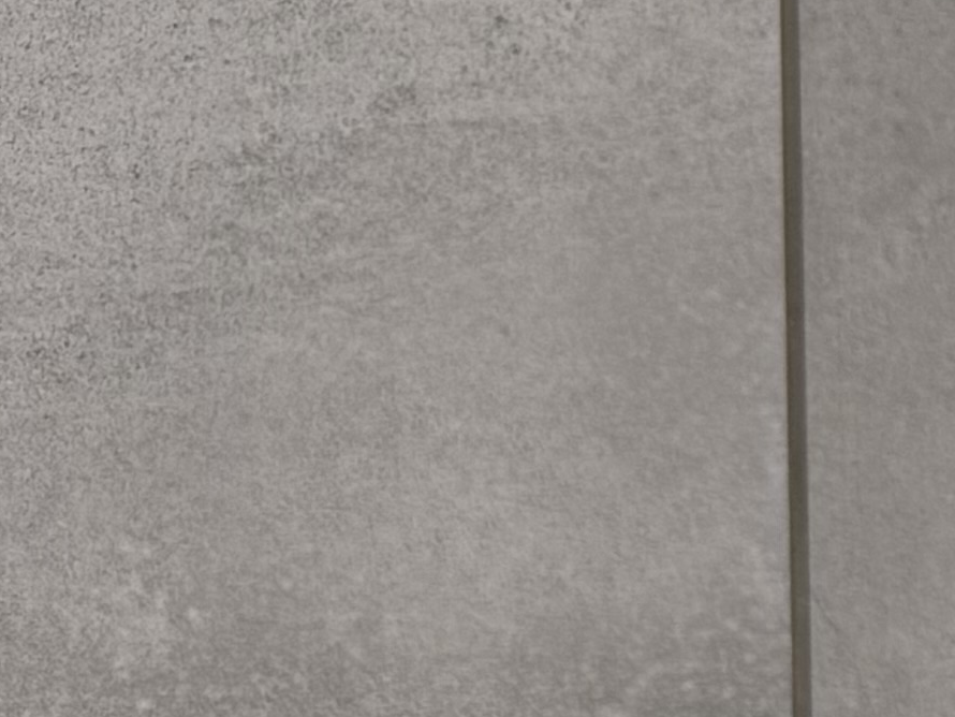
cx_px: 2586
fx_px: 4250
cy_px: 1735
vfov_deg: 8.7
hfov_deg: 10.3
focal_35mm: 154
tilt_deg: -61.1
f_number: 1.78
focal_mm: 6.76
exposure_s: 1/162
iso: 64
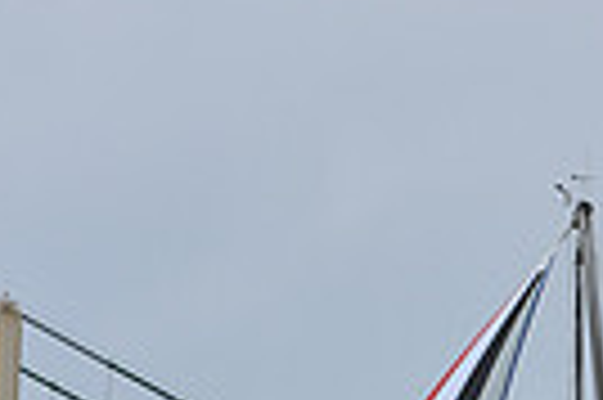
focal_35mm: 304
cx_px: 556
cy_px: 1173
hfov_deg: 6.8
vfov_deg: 4.4
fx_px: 5086
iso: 250
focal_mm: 70
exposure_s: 1/800
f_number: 7.1
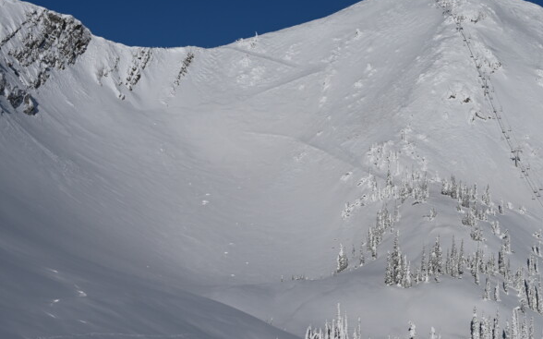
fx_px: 1050
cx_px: 413
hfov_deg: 28.5
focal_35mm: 71
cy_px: 205
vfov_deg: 18.3
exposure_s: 1/1000
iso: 100
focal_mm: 40
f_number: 11
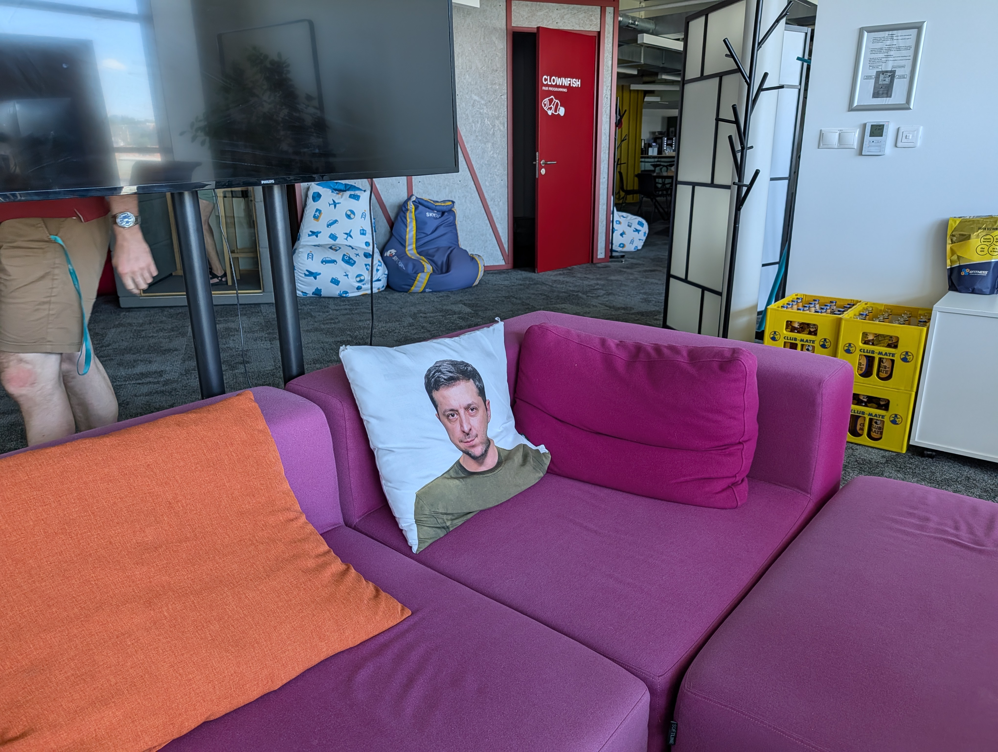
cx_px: 499
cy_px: 376
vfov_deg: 56.9
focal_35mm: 24
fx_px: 693
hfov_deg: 71.5
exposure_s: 1/111
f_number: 1.68
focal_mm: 6.9
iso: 101
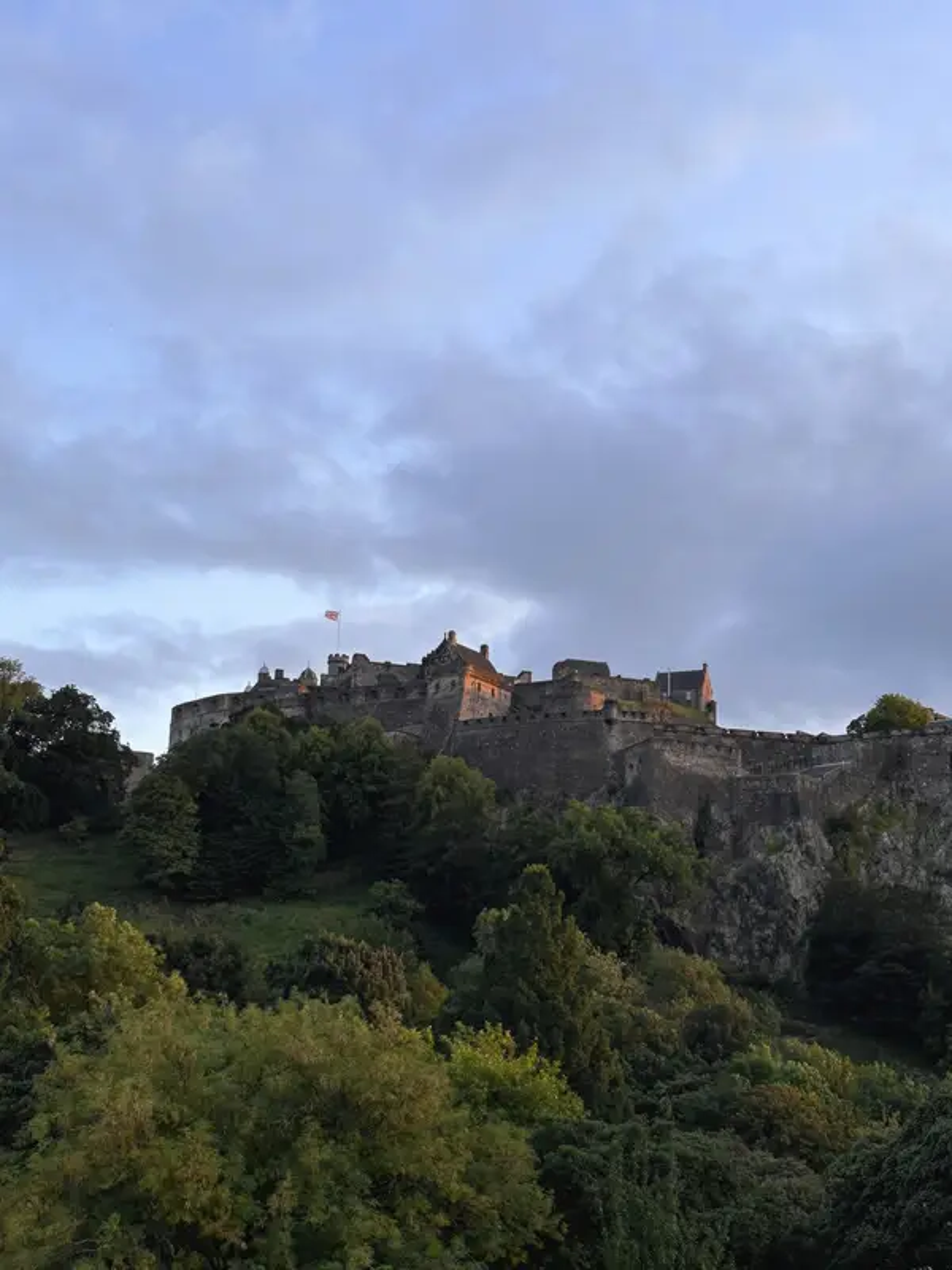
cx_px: 476
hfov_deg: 30.3
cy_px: 635
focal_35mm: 48
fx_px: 1760
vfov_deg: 39.7
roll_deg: -2.4
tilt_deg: +14.1
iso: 64
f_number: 1.78
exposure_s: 1/454
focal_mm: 6.86
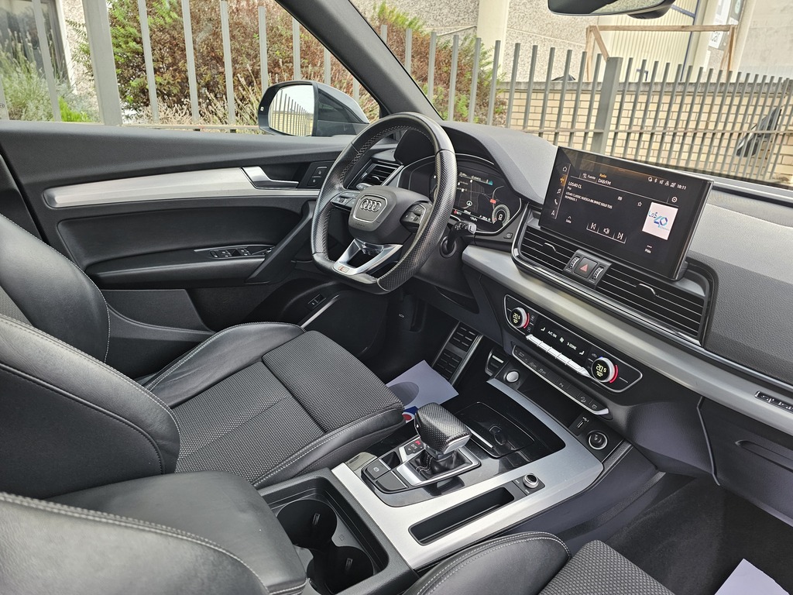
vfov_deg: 58.9
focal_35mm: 23
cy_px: 298
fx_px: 527
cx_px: 396
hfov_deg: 73.9
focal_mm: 6.3
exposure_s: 1/180
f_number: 1.7
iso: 100
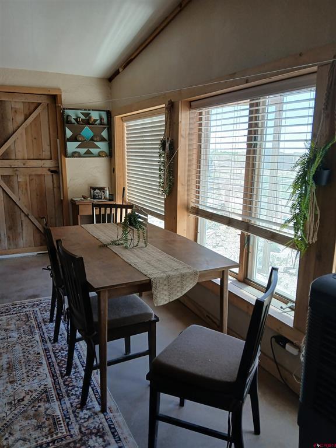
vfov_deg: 67.3
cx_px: 168
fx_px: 336
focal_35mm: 26
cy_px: 224
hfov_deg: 53.1
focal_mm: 3.98
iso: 80
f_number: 1.8
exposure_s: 1/60
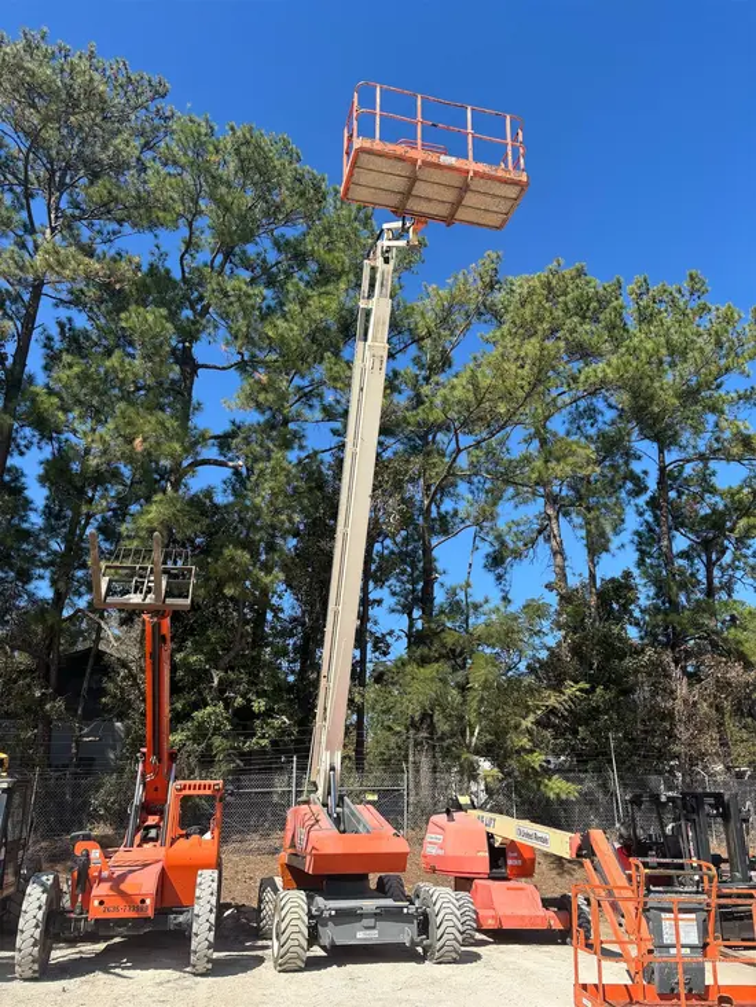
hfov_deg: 53.1
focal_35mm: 26
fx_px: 757
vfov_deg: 67.3
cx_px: 378
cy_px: 504
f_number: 1.6
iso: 50
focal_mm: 5.96
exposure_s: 1/1876
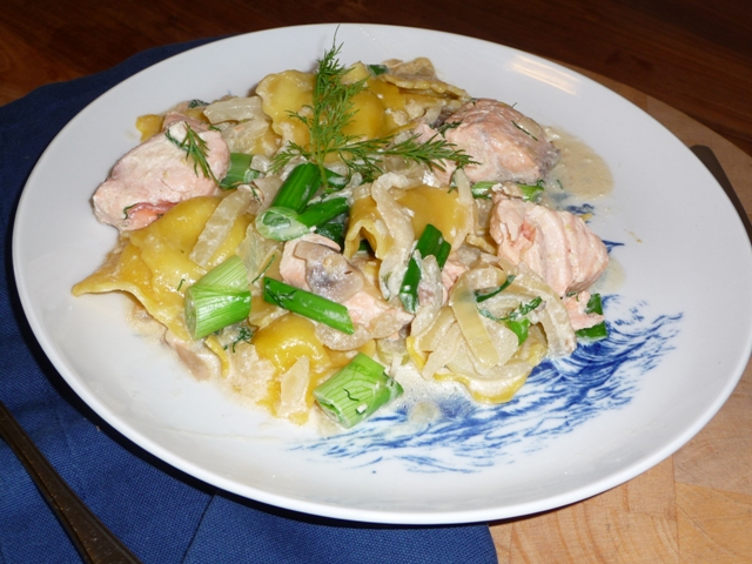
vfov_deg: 32.2
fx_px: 978
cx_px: 376
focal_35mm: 45
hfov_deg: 42.1
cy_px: 282
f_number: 4.1
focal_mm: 7.6
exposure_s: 1/30
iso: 100
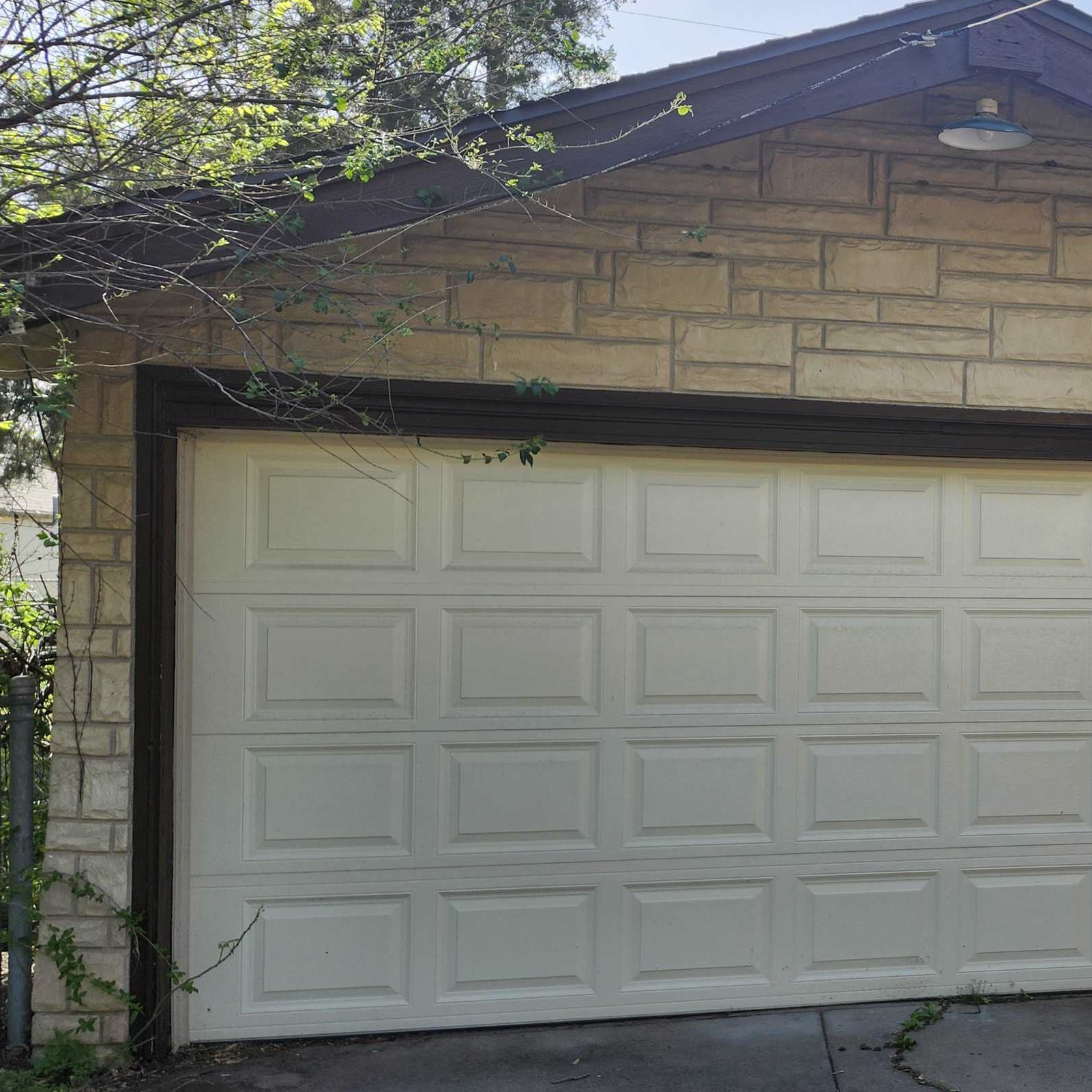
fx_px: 1392
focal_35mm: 39
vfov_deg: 42.8
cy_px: 604
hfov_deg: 39.0
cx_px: 1033
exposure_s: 1/511
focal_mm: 5.54
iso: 25
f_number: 1.8
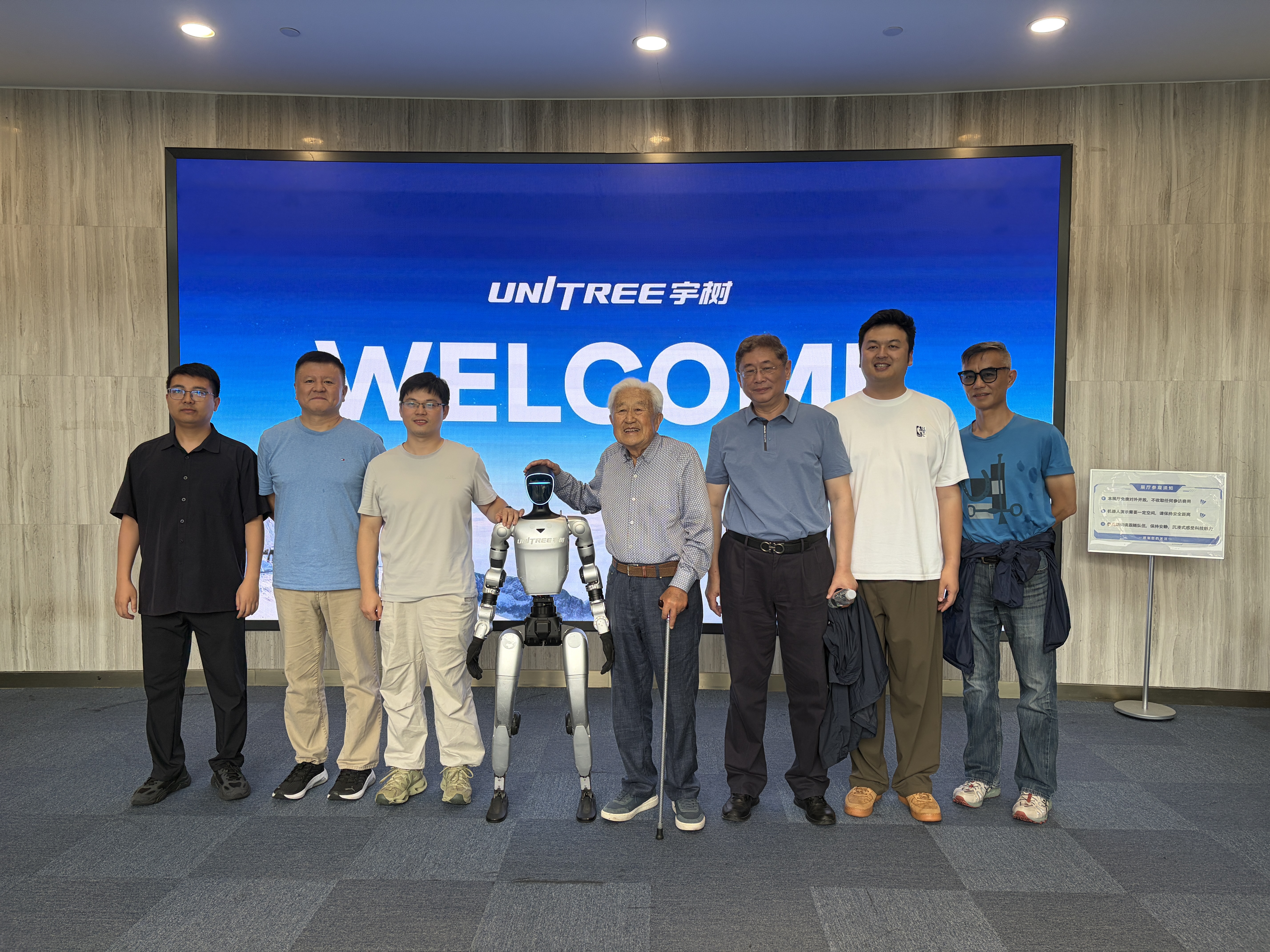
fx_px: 954
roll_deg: +0.2
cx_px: 635
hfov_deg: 67.3
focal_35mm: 26
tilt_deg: -2.2
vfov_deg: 53.1
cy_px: 476
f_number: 1.6
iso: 80
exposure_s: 1/130
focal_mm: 5.96
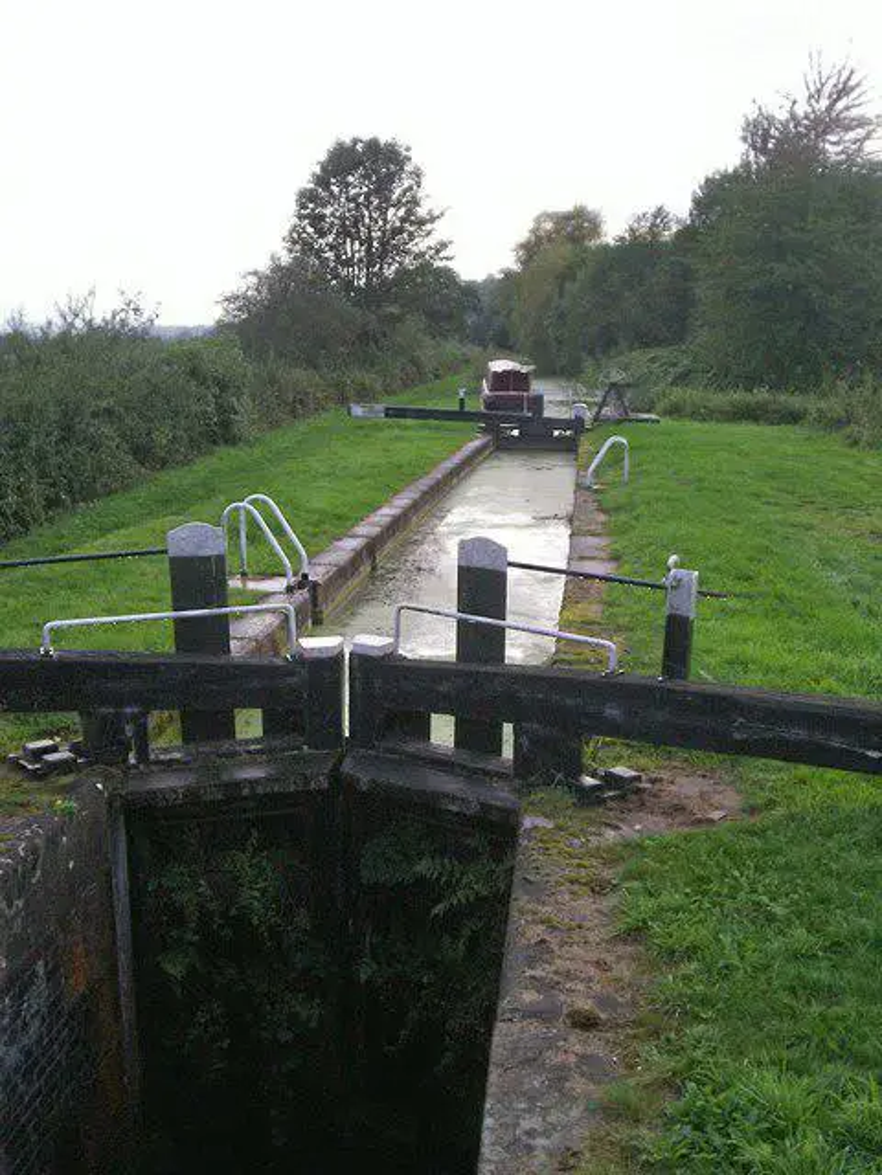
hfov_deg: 39.7
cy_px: 588
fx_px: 1223
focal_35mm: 36
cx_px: 441
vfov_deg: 51.4
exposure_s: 1/179
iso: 100
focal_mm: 5.9
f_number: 4.5
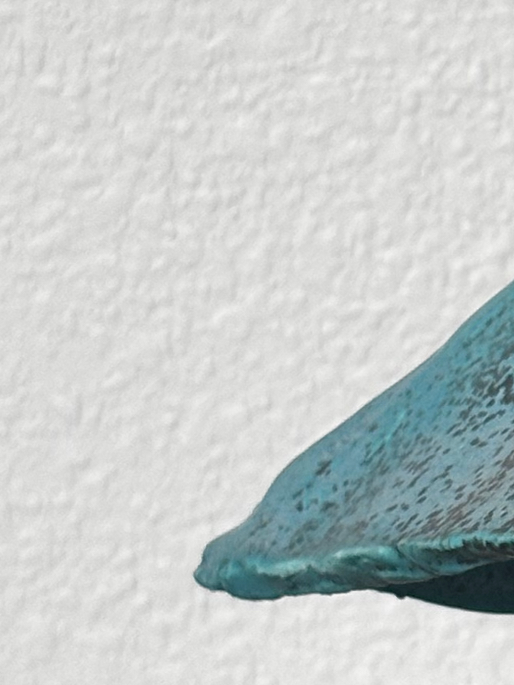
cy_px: 235
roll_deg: -1.1
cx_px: 877
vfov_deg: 8.5
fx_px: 4633
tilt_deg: -2.5
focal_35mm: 234
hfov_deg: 6.2
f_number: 1.6
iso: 50
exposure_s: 1/94
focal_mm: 5.96
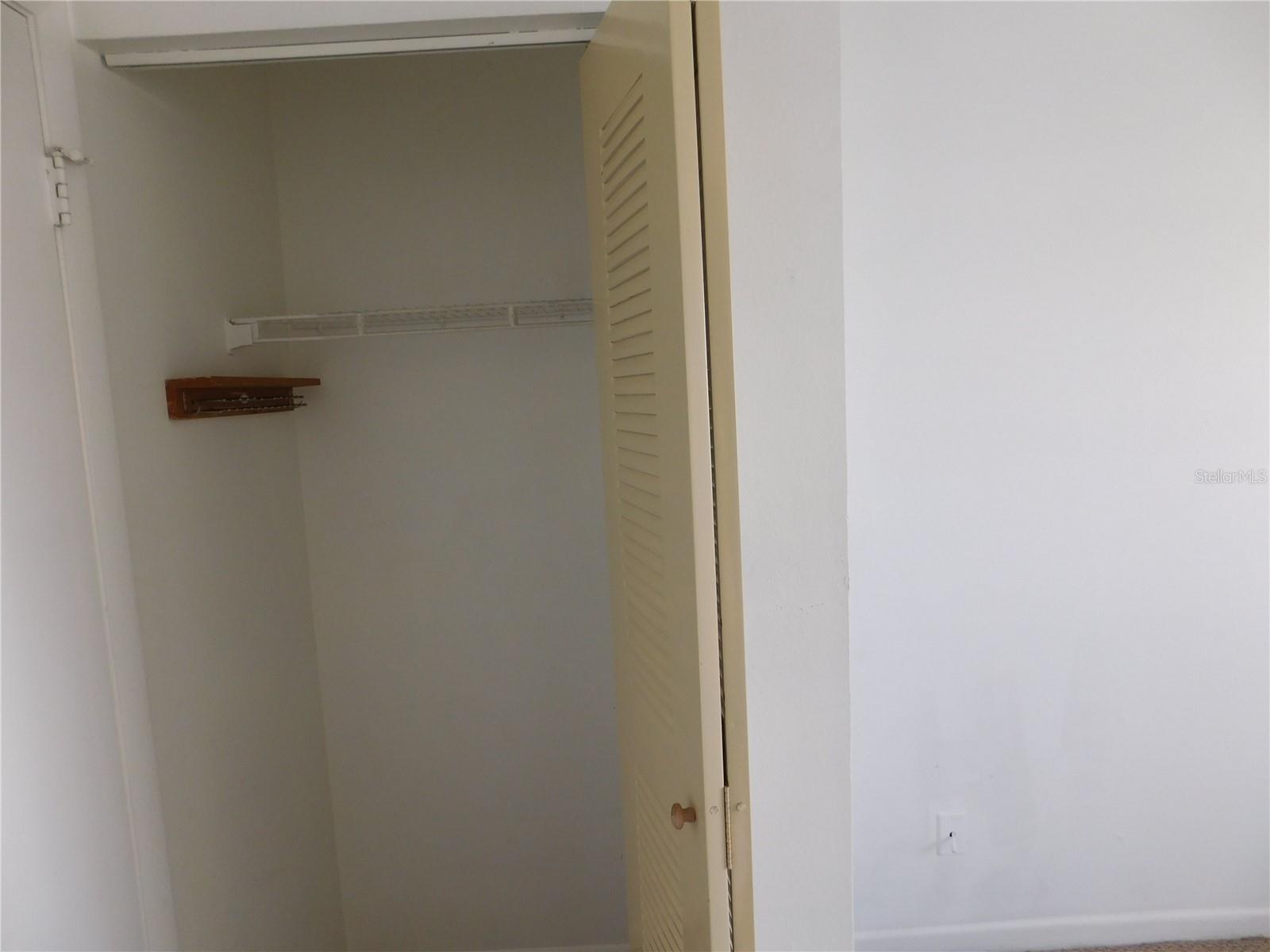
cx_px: 635
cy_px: 476
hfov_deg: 73.9
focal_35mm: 23
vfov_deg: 58.9
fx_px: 844
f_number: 3
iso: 125
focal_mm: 4
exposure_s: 1/40
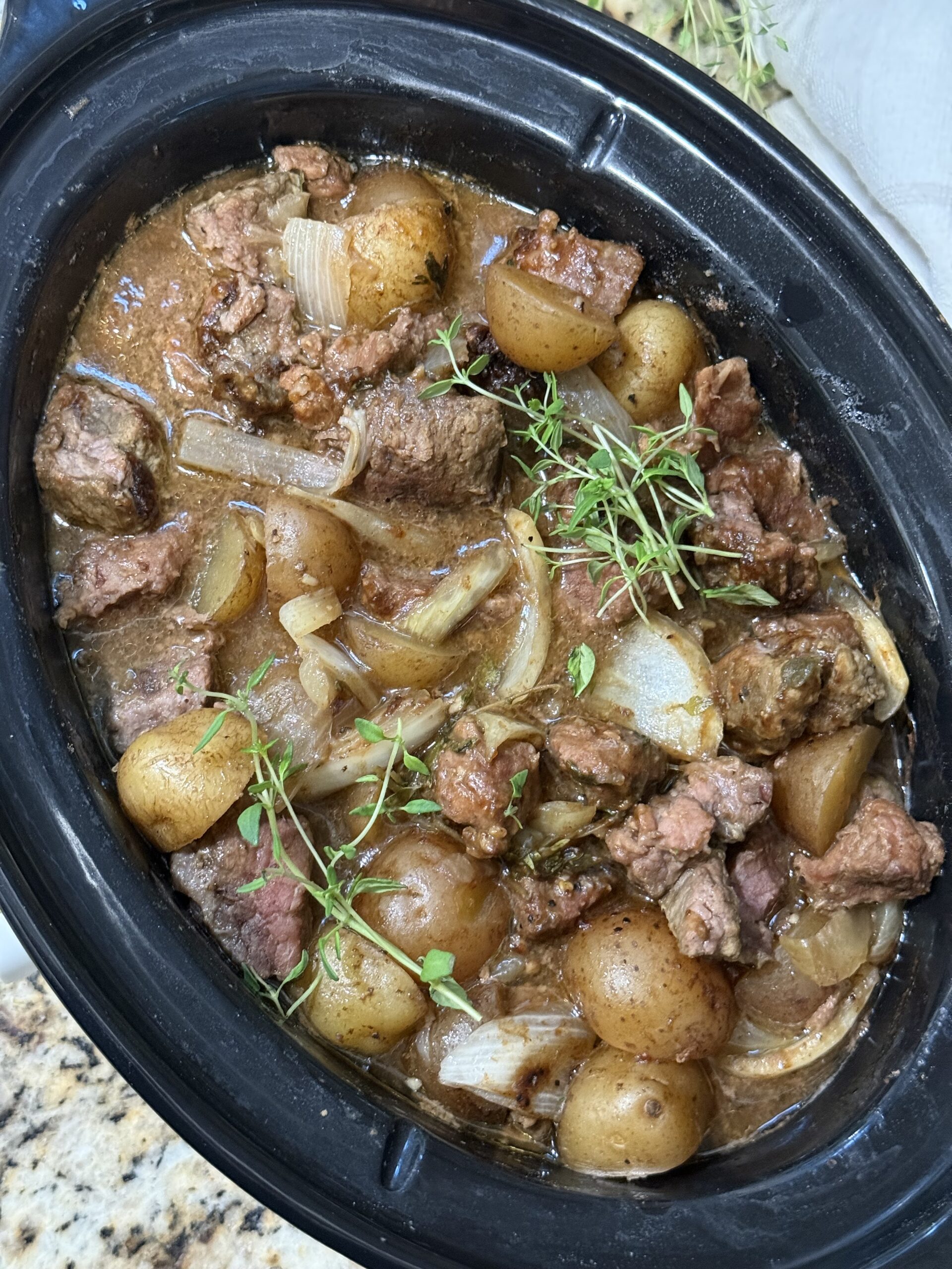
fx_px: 1760
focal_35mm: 48
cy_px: 634
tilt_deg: -76.7
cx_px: 476
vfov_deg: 39.7
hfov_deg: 30.3
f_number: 1.78
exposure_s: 1/40
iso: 500
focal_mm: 6.76
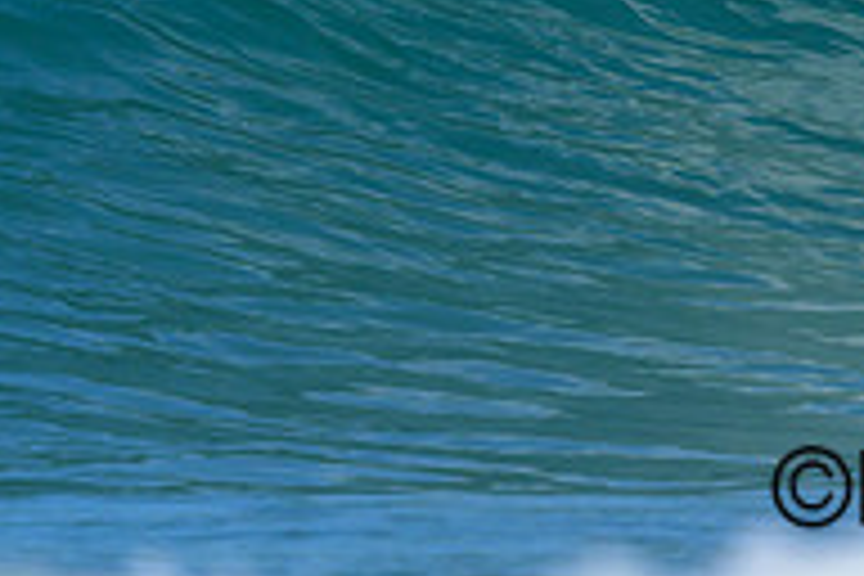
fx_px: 79794
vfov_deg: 0.4
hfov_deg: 0.6
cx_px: 630
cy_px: -347
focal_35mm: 3325
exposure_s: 1/2000
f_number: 6.3
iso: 320
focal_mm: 800
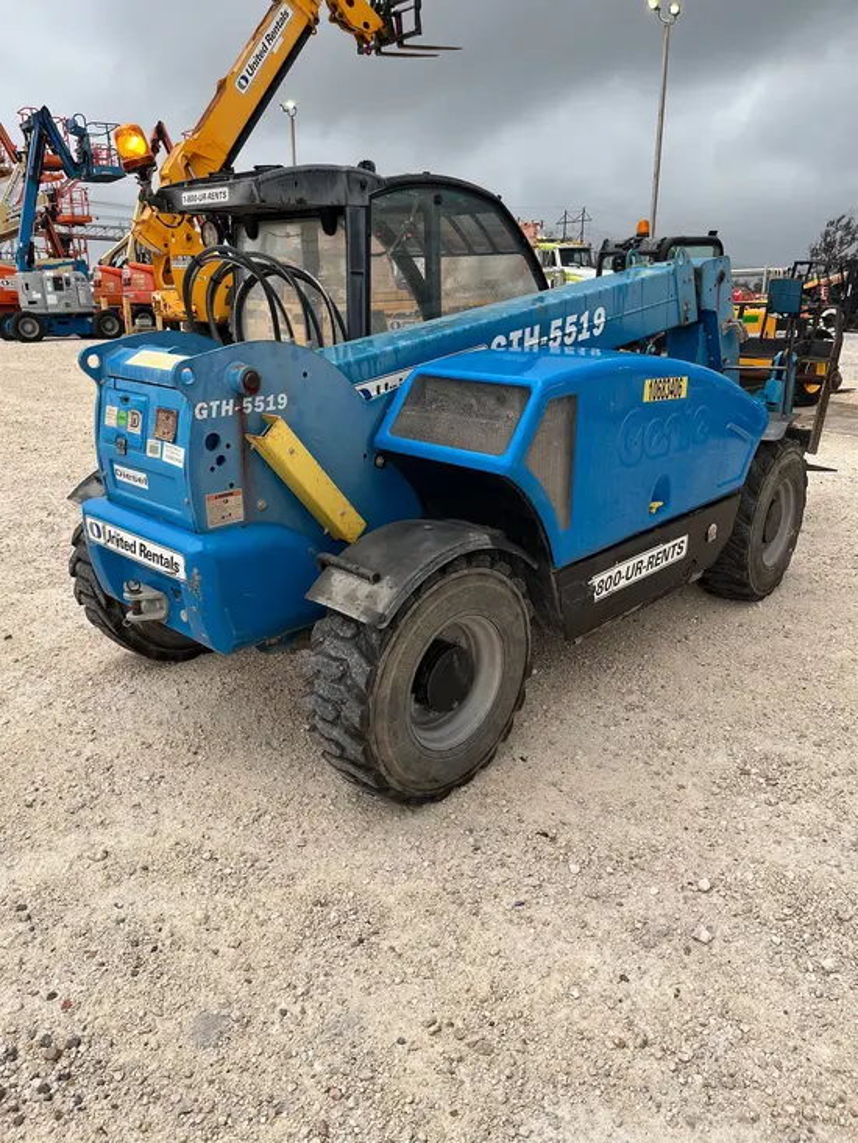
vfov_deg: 67.3
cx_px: 429
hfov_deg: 53.1
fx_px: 859
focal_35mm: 26
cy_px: 572
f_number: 1.6
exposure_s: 1/563
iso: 50
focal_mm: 5.1
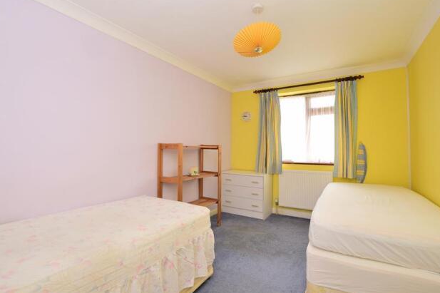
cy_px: 139
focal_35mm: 18
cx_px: 222
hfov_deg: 91.5
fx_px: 214
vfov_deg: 68.7
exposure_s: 1/15
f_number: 8
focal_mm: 11
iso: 400
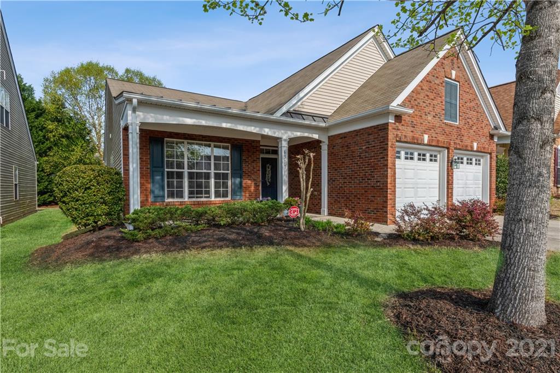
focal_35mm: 19
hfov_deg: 86.9
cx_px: 280
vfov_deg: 64.6
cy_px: 186
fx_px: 296
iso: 200
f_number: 13
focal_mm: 19
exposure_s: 1/250
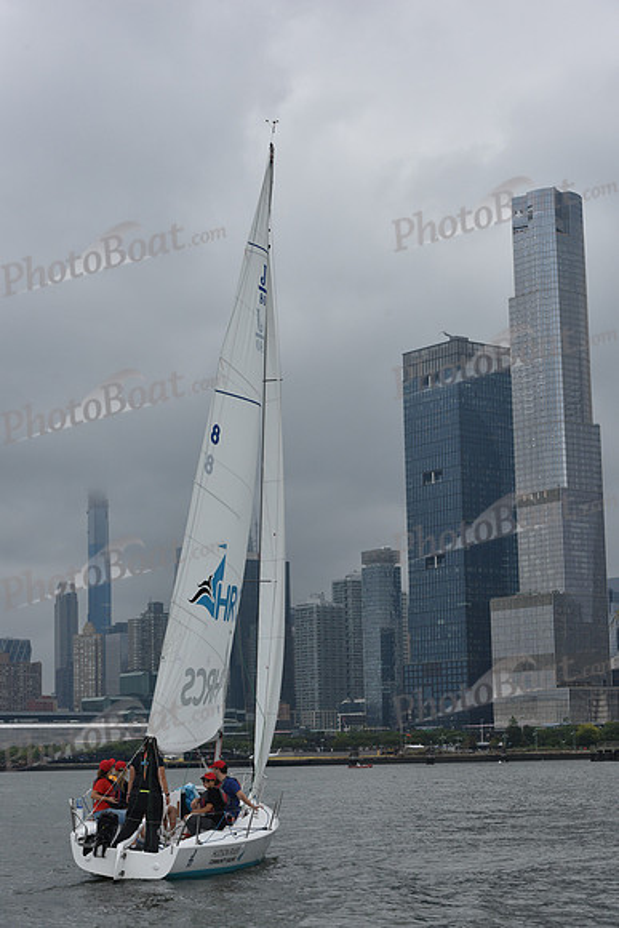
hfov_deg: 19.5
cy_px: 464
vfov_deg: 28.8
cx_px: 310
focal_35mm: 70
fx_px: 1804
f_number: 9
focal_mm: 70
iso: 400
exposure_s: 1/800
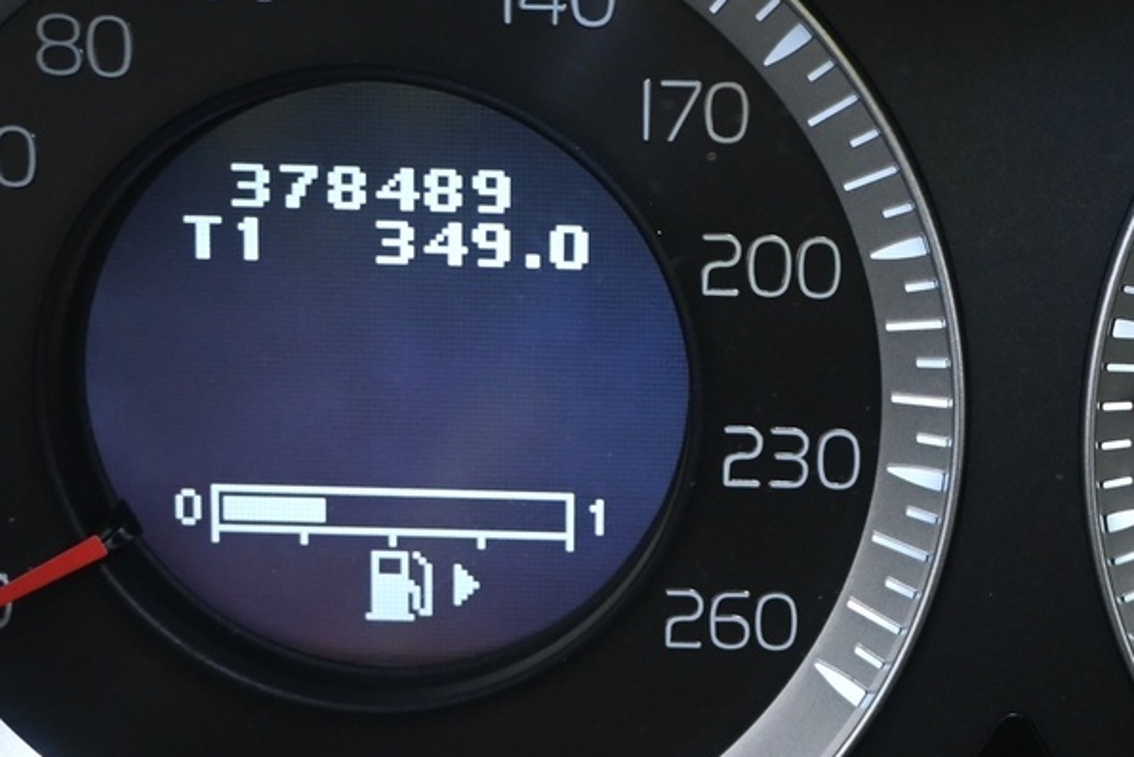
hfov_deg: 20.0
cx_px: 1029
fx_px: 3152
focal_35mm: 100
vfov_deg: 13.7
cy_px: 347
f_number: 4.2
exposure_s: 1/8
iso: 1000
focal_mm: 24.5
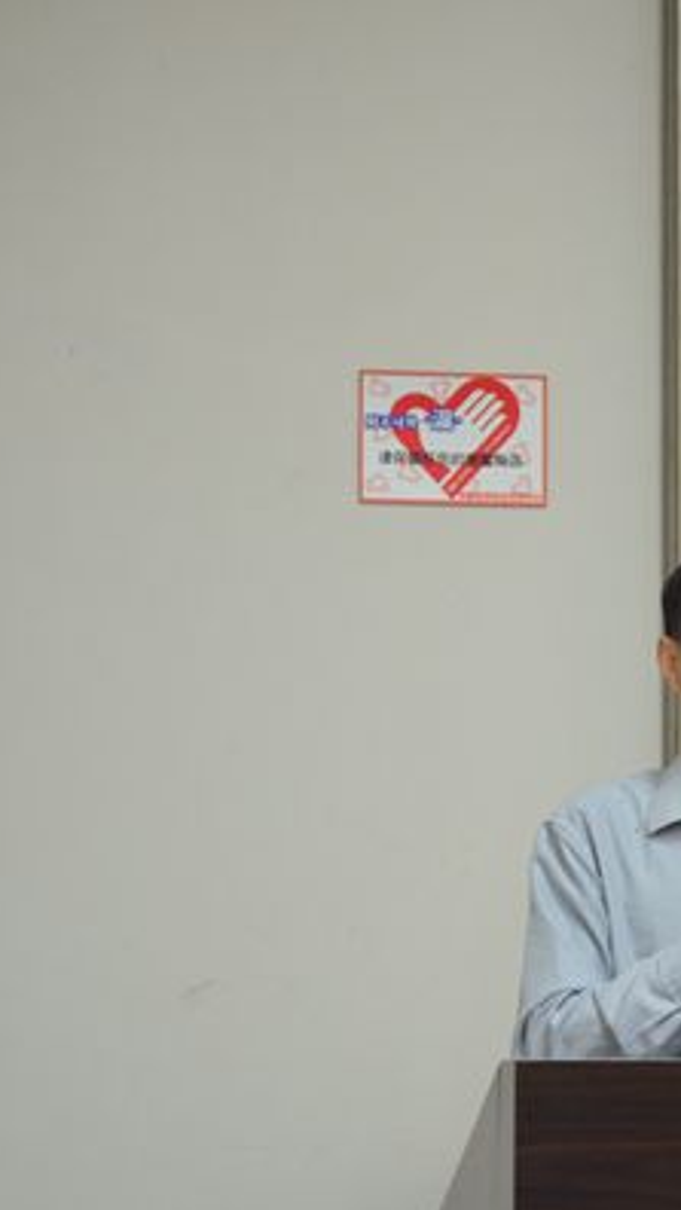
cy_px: 608
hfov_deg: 9.1
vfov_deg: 16.4
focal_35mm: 131
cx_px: 867
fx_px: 4195
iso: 1600
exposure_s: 1/15
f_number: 5.6
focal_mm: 55
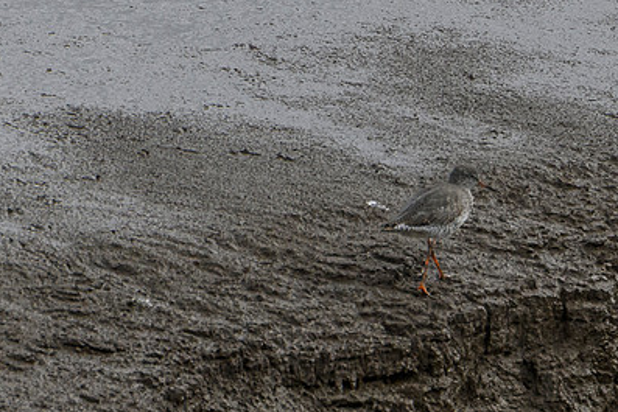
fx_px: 29862
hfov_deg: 1.2
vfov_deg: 0.8
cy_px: 143
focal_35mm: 1739
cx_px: 452
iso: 640
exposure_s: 1/1600
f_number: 6.3
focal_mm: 400
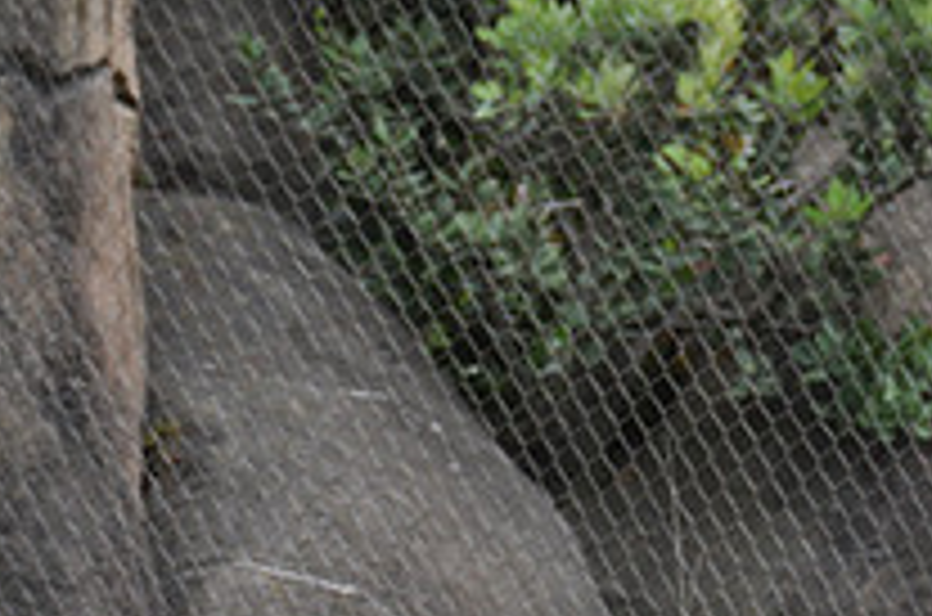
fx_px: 27198
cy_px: 717
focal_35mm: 1053
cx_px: 585
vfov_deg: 1.3
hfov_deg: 2.0
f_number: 5.6
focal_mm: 250
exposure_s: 1/800
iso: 320
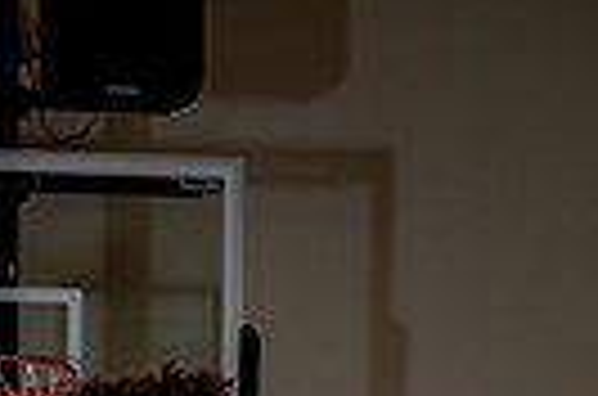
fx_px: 2138
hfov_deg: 15.7
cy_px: 958
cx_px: 13
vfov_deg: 9.4
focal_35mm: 129
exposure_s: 1/250
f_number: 5.6
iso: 200
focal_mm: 38
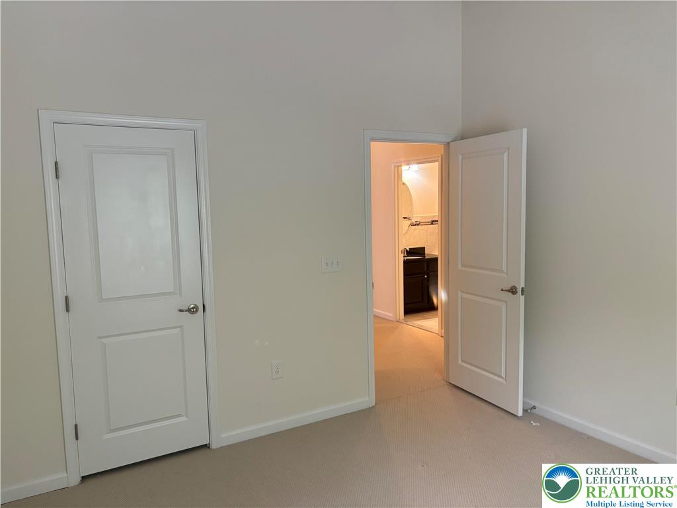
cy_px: 254
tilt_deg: -6.8
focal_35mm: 26
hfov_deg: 67.3
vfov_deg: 53.1
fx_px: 508
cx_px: 338
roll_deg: +0.9
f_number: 1.6
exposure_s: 1/60
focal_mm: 5.96
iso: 160
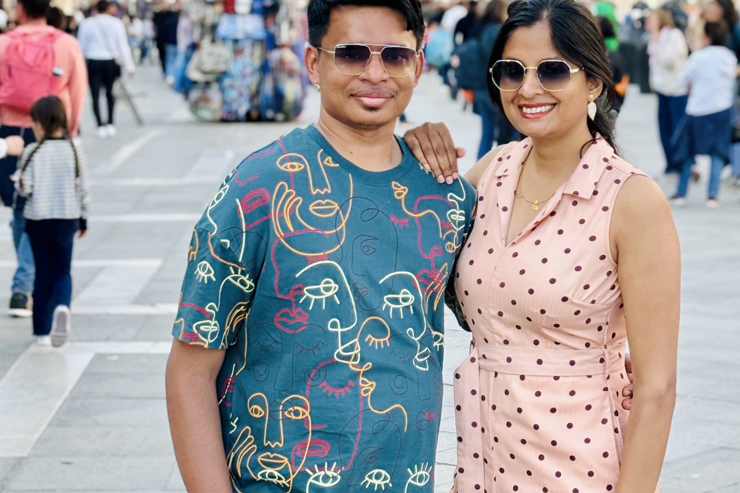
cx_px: 452
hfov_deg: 18.2
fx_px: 2302
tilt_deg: -0.7
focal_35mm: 112
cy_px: 19
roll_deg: -1.3
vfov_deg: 12.1
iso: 32
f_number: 1.6
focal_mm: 5.96
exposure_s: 1/927
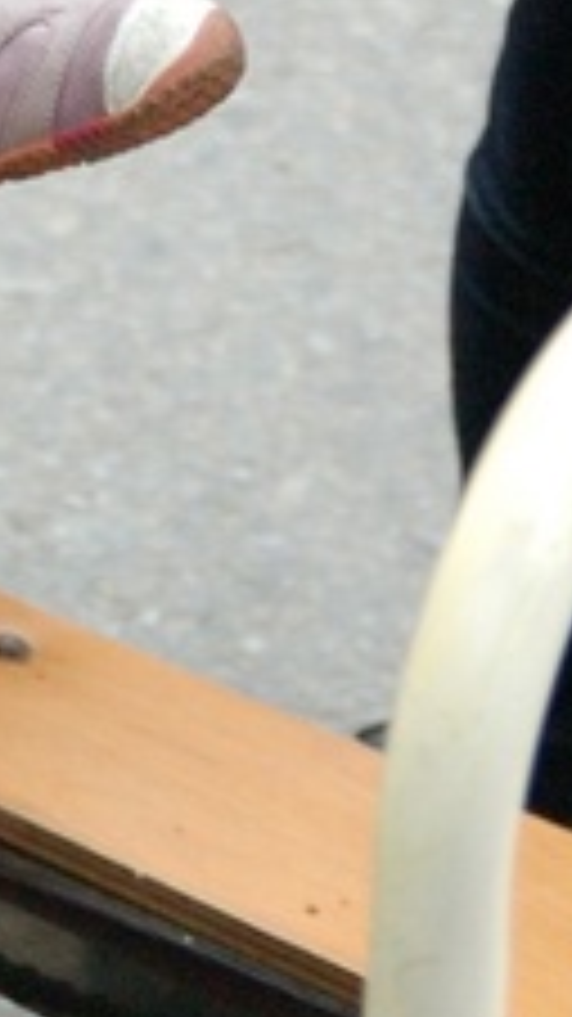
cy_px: -968
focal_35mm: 228
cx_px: -872
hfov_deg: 5.1
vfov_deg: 8.9
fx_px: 6152
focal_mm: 32
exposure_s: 1/800
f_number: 2.8
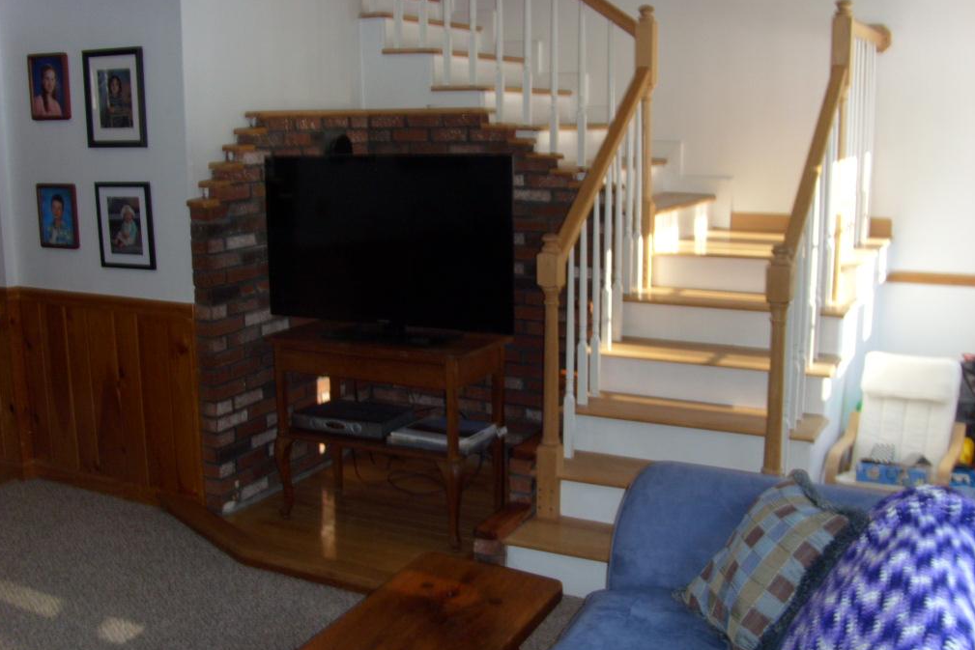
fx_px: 1029
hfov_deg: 50.7
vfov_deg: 35.1
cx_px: 485
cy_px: 320
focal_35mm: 38
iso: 100
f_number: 3.5
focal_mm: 6
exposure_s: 1/45
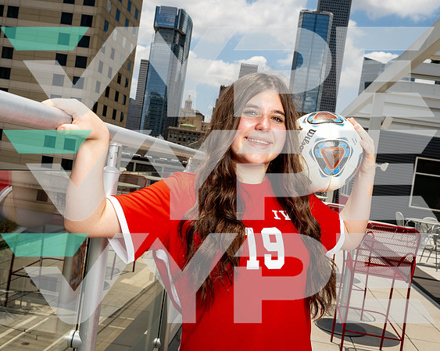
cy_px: 176
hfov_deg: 46.4
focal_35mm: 39
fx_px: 513
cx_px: 220
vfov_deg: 37.8
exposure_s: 1/250
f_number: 11
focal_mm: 35
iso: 125
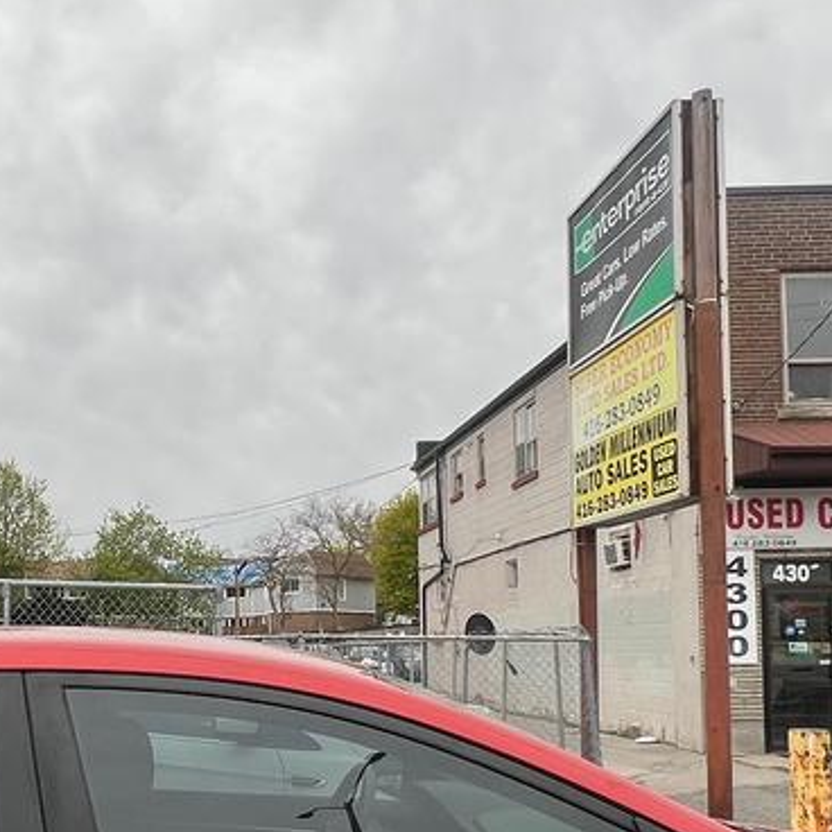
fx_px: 1088
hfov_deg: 39.9
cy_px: 624
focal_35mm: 40
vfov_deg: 40.7
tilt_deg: +0.9
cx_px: 147
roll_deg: +1.6
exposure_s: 1/223
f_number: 1.8
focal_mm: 1.57
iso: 32
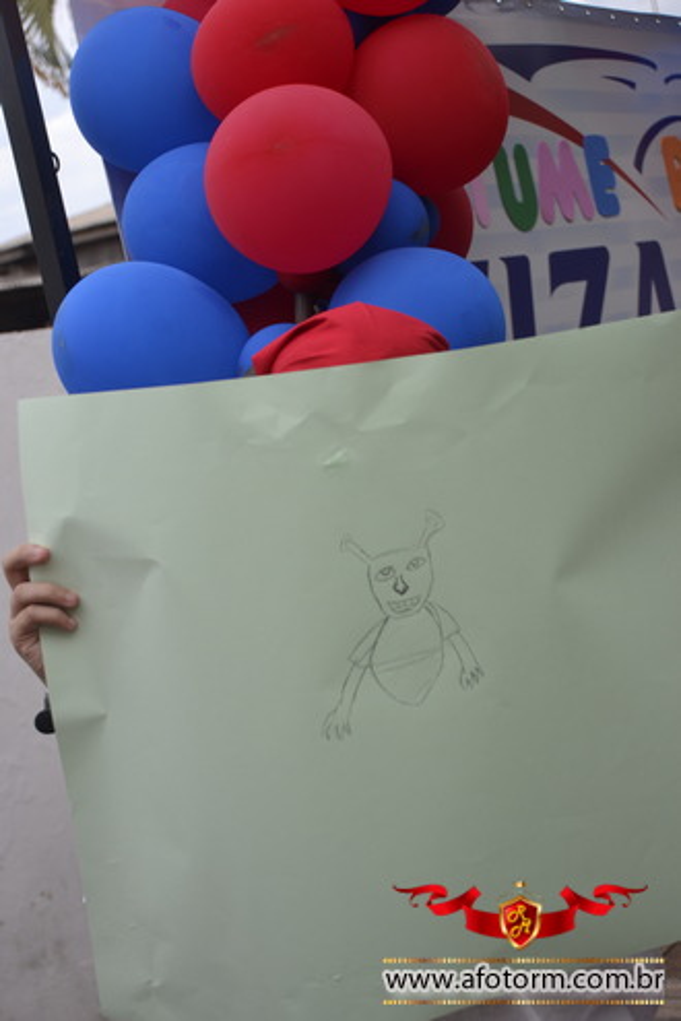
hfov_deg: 18.9
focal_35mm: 72
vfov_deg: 28.1
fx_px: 2043
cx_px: 340
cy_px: 510
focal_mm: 48
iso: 140
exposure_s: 1/125
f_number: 5.6
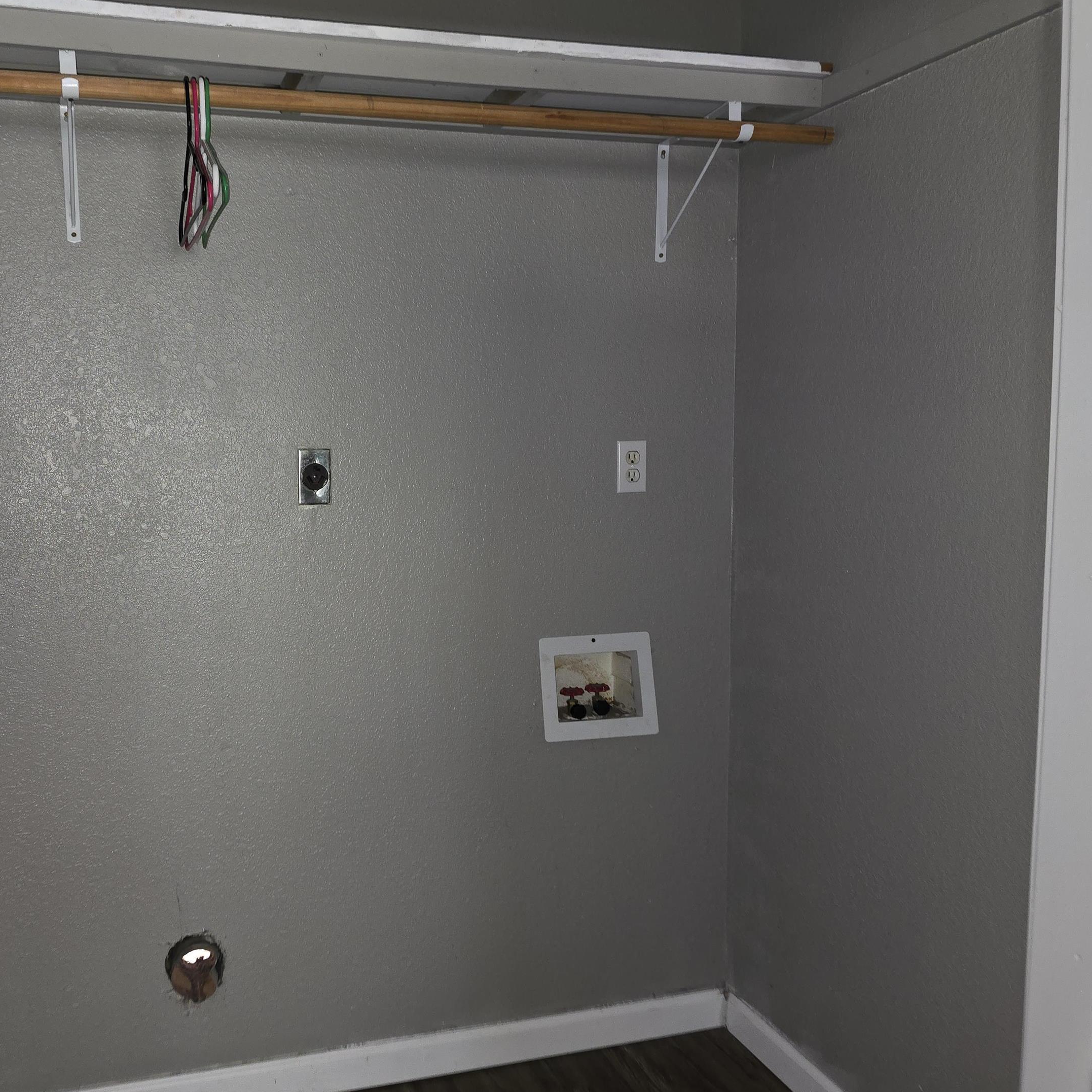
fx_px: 1035
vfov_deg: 55.6
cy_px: 538
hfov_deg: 53.9
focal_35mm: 29
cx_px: 323
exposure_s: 1/18.5
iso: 125
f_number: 1.7
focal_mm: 6.3
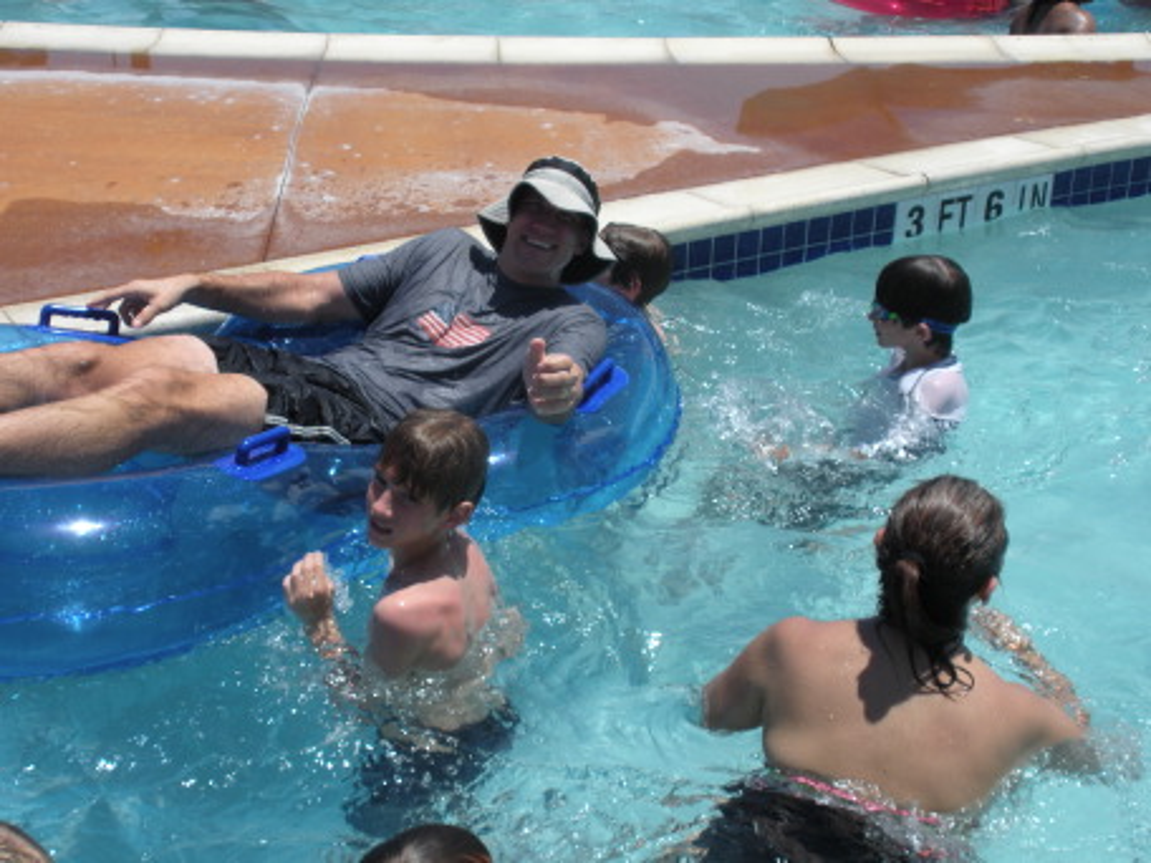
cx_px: 576
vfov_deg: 28.0
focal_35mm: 52
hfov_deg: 36.8
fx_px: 1729
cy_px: 432
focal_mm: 9.1
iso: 64
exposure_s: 1/689
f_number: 4.4
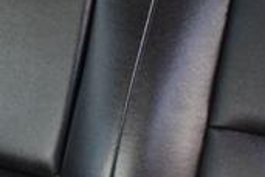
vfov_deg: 12.1
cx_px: 87
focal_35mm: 112
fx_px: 824
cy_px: 2
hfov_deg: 18.2
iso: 400
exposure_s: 1/15
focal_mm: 20
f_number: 6.3
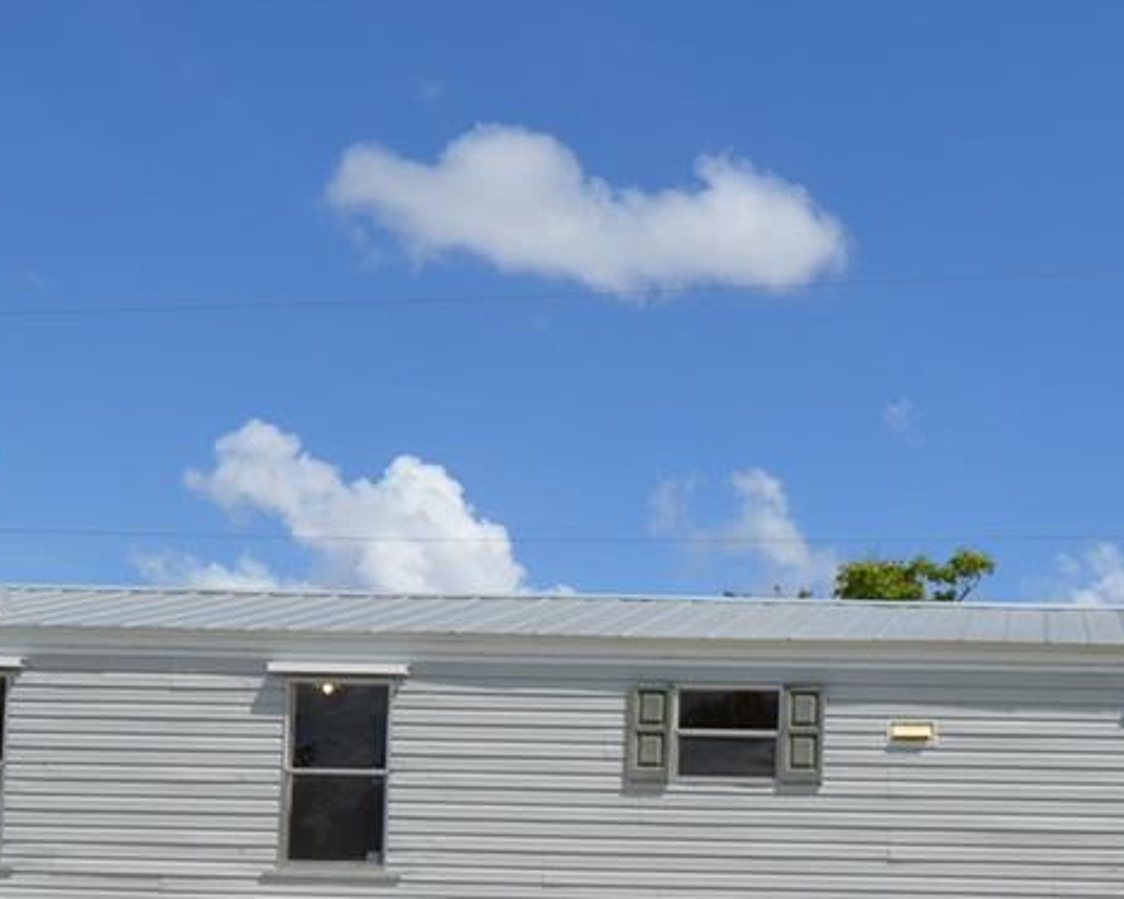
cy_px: 838
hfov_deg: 36.9
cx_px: 963
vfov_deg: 29.9
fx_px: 1596
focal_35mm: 48
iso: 100
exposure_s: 1/320
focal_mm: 10
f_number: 9
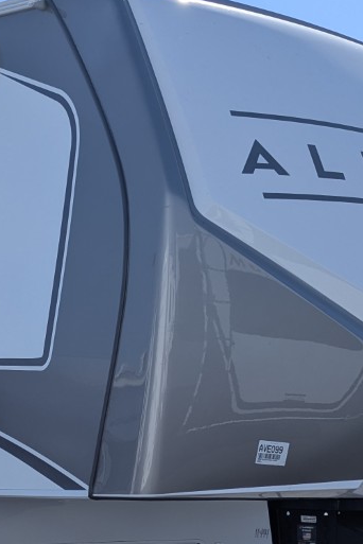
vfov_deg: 29.2
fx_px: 1028
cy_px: 414
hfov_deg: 19.7
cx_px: 51
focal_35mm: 68
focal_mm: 6.81
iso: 43
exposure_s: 1/2571
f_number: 1.85
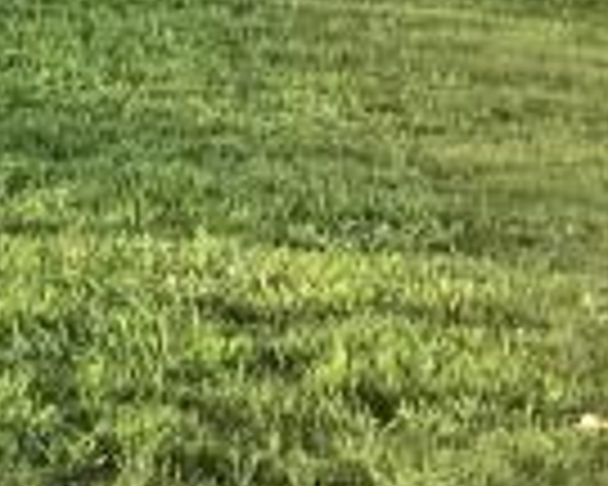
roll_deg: +0.9
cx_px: -680
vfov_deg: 11.1
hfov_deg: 12.6
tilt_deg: -3.5
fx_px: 2339
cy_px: -360
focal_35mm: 130
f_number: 1.8
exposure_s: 1/120
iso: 25
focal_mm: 3.99
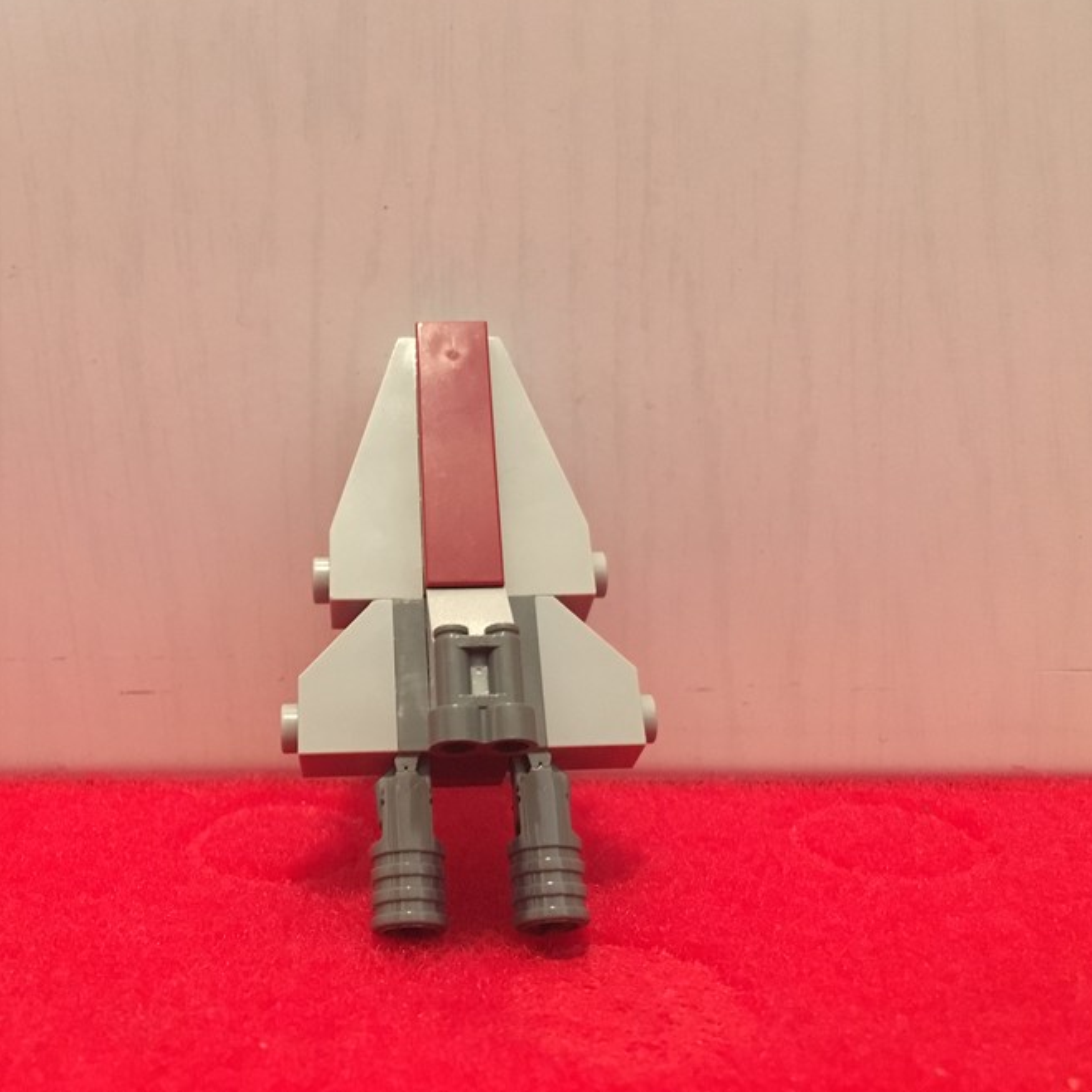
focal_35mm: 35
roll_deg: -0.2
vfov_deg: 47.2
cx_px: 416
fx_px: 1249
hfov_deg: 46.8
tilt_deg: -7.3
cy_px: 536
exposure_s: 1/17
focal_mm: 4.15
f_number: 2.2
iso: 640
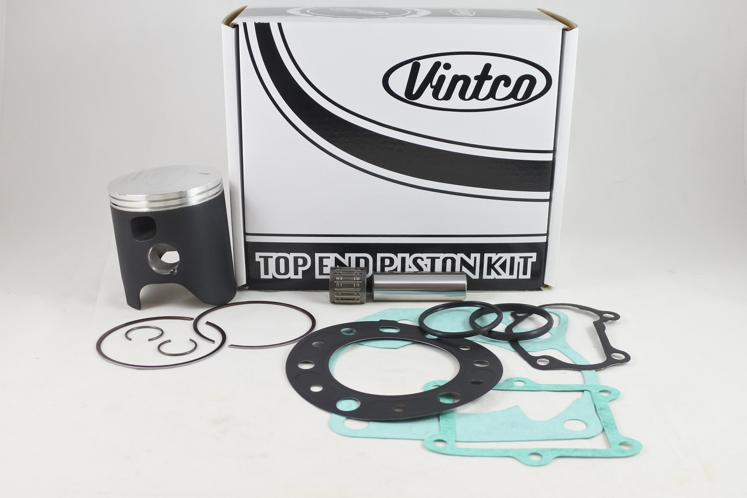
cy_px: 249
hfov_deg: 54.4
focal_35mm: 35
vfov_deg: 37.9
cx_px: 374
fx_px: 726
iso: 500
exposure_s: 1/125
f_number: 4
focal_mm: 13.1
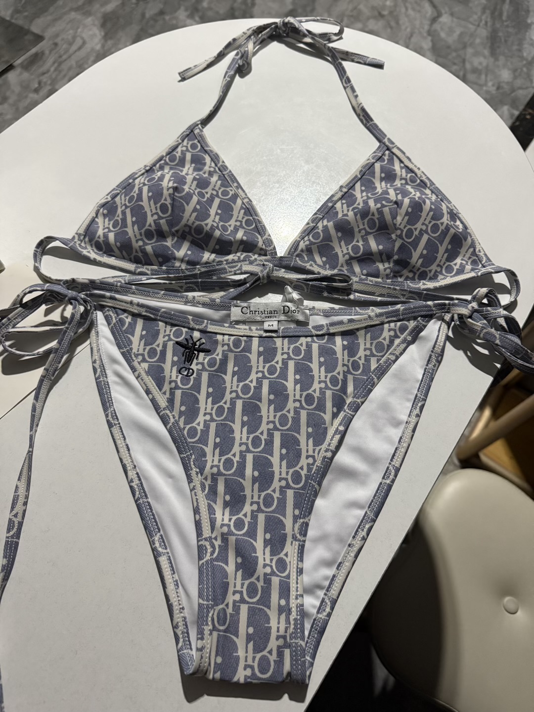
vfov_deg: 71.6
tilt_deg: -64.4
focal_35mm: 24
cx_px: 267
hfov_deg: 56.8
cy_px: 356
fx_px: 494
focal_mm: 6.76
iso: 640
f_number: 1.78
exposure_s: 1/50
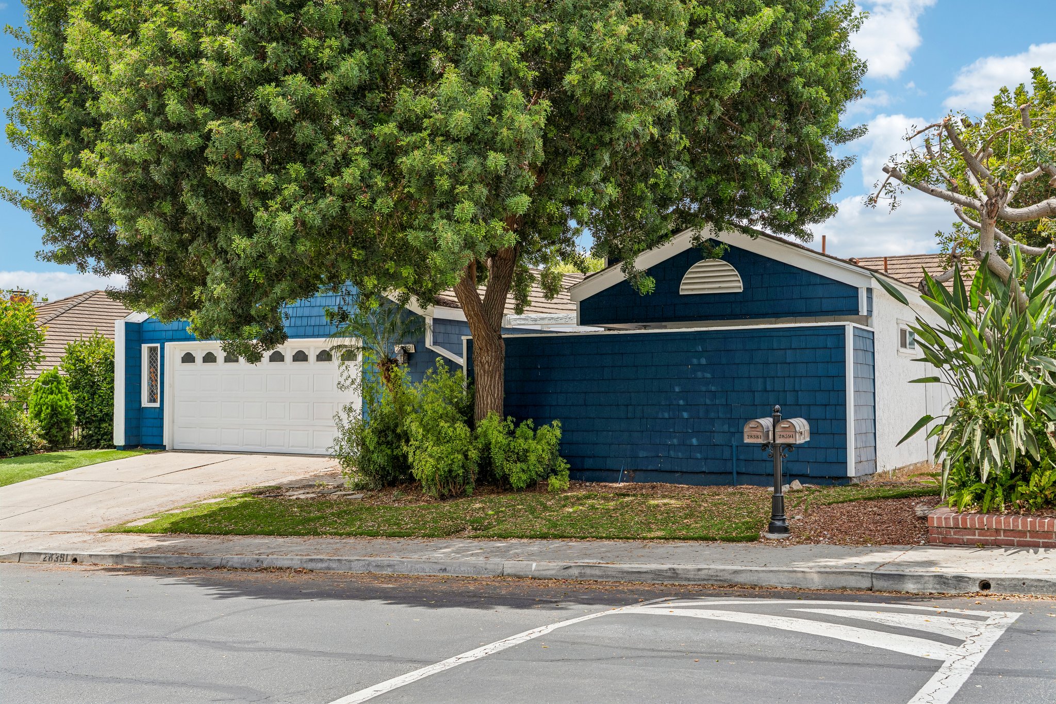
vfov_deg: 35.9
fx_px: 1085
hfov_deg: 51.9
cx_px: 528
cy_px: 352
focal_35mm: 37
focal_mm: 37
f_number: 8
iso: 125
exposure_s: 1/250
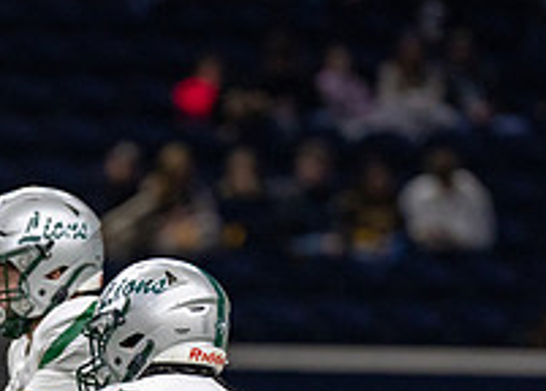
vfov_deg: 2.0
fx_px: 11300
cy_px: 519
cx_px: 105
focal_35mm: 728
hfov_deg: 2.8
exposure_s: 1/1000
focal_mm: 200
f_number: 2.8
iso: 2000
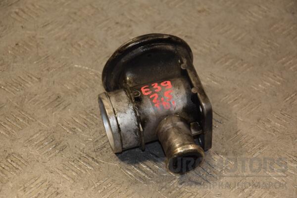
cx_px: 148
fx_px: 990
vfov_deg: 11.4
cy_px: 99
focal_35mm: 120
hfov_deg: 17.1
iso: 800
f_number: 5.3
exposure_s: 1/160
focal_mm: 80
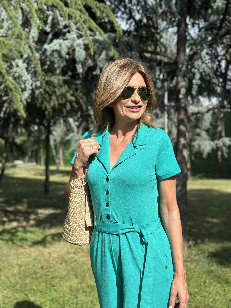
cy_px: 154
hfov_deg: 30.3
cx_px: 116
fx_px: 427
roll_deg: -1.8
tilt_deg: -1.2
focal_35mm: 48
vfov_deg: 39.7
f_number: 1.78
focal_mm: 6.86
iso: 80
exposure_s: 1/3731
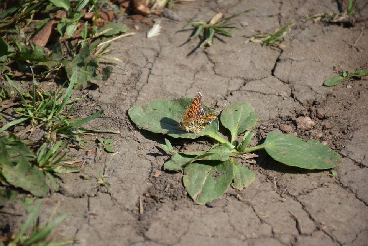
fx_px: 2146
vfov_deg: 6.5
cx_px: 184
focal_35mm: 210
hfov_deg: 9.8
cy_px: 123
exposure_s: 1/2000
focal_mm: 140
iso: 500
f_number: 5.6
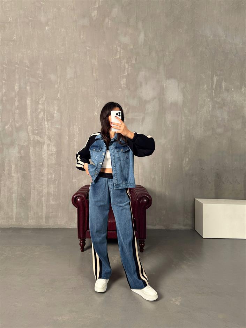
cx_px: 123
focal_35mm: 24
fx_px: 227
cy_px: 164
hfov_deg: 56.8
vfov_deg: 71.6
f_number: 1.78
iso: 125
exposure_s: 1/121
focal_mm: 6.76
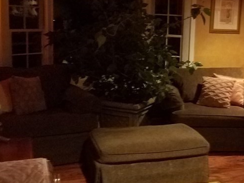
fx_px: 381
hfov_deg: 34.1
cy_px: 65
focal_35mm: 54
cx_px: 207
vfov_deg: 26.9
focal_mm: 4.2
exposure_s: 1/10
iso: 500
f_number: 1.7
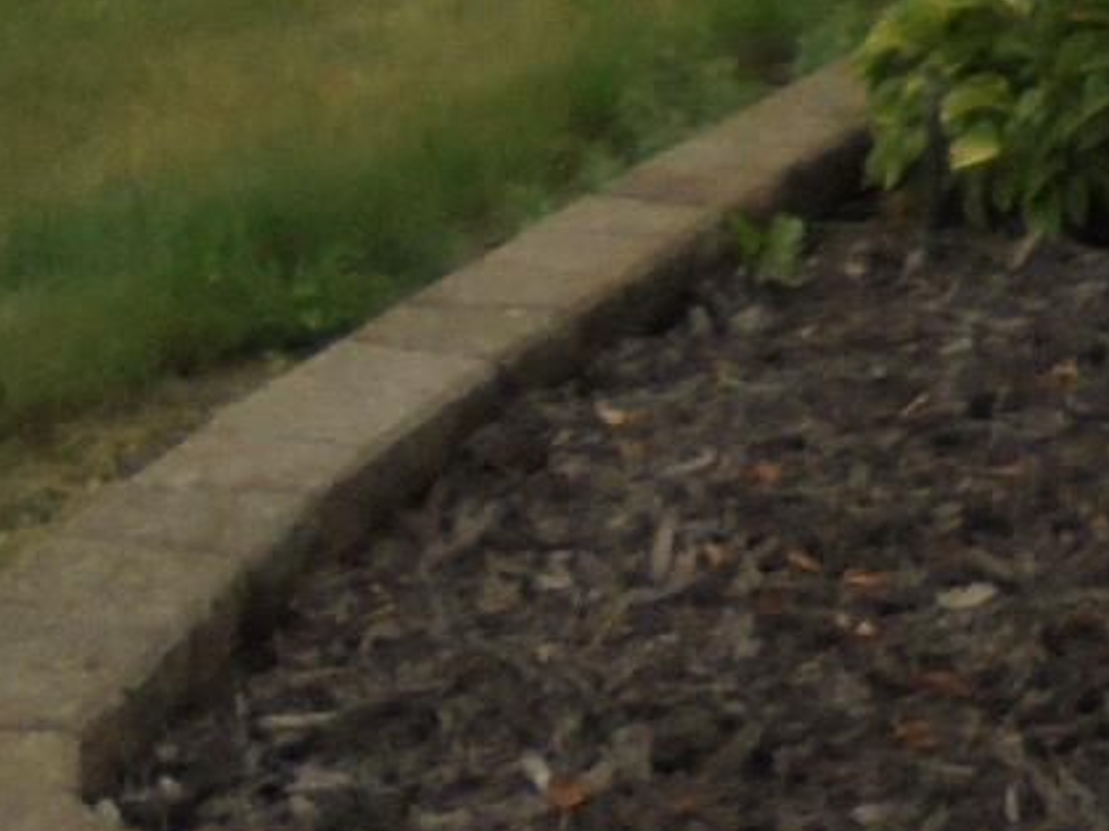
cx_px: 2644
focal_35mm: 161
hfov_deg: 10.6
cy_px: -540
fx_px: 5157
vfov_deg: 8.9
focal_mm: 4.6
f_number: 3.5
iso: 100
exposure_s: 1/320
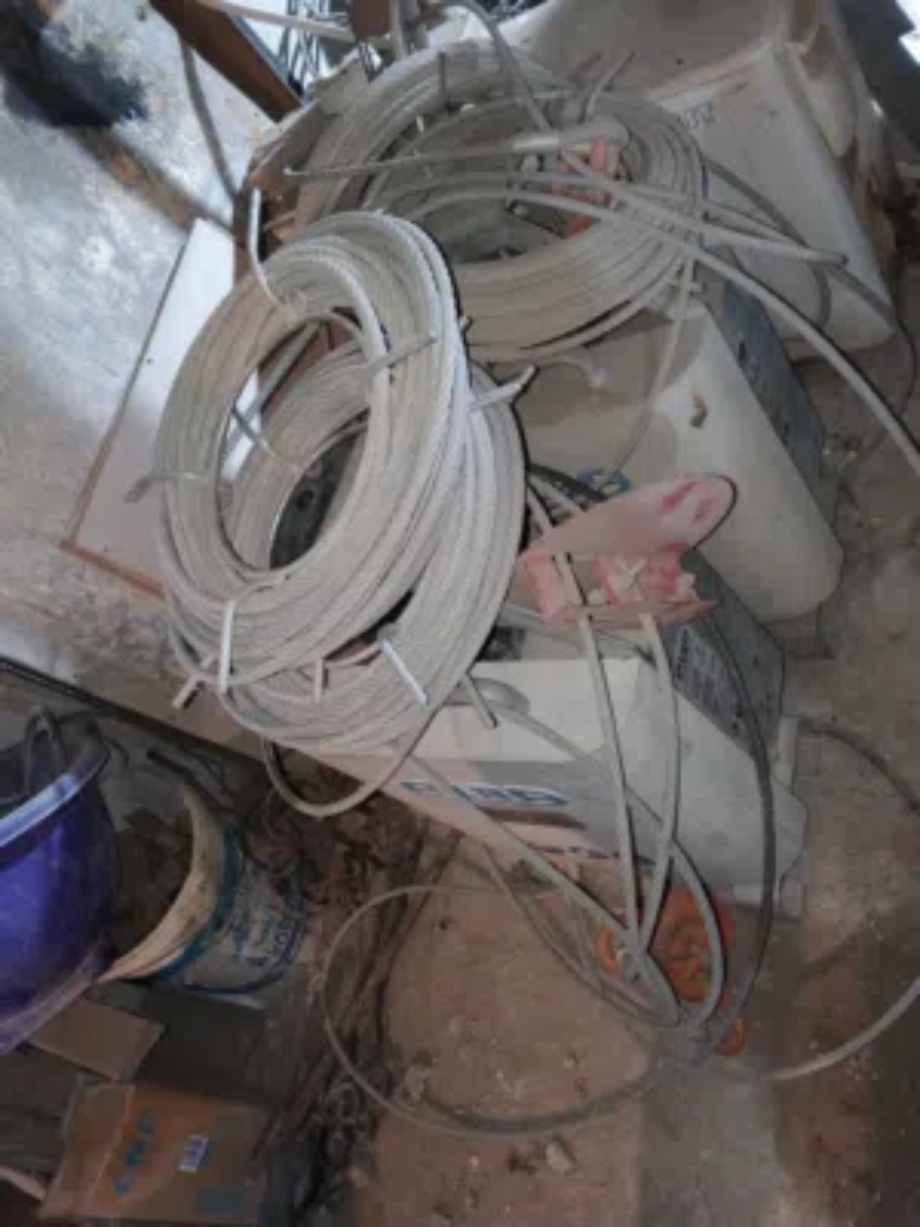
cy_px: 614
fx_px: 815
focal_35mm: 23
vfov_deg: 73.9
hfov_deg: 58.9
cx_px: 460
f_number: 1.6
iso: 1208
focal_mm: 4.09
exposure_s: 1/20
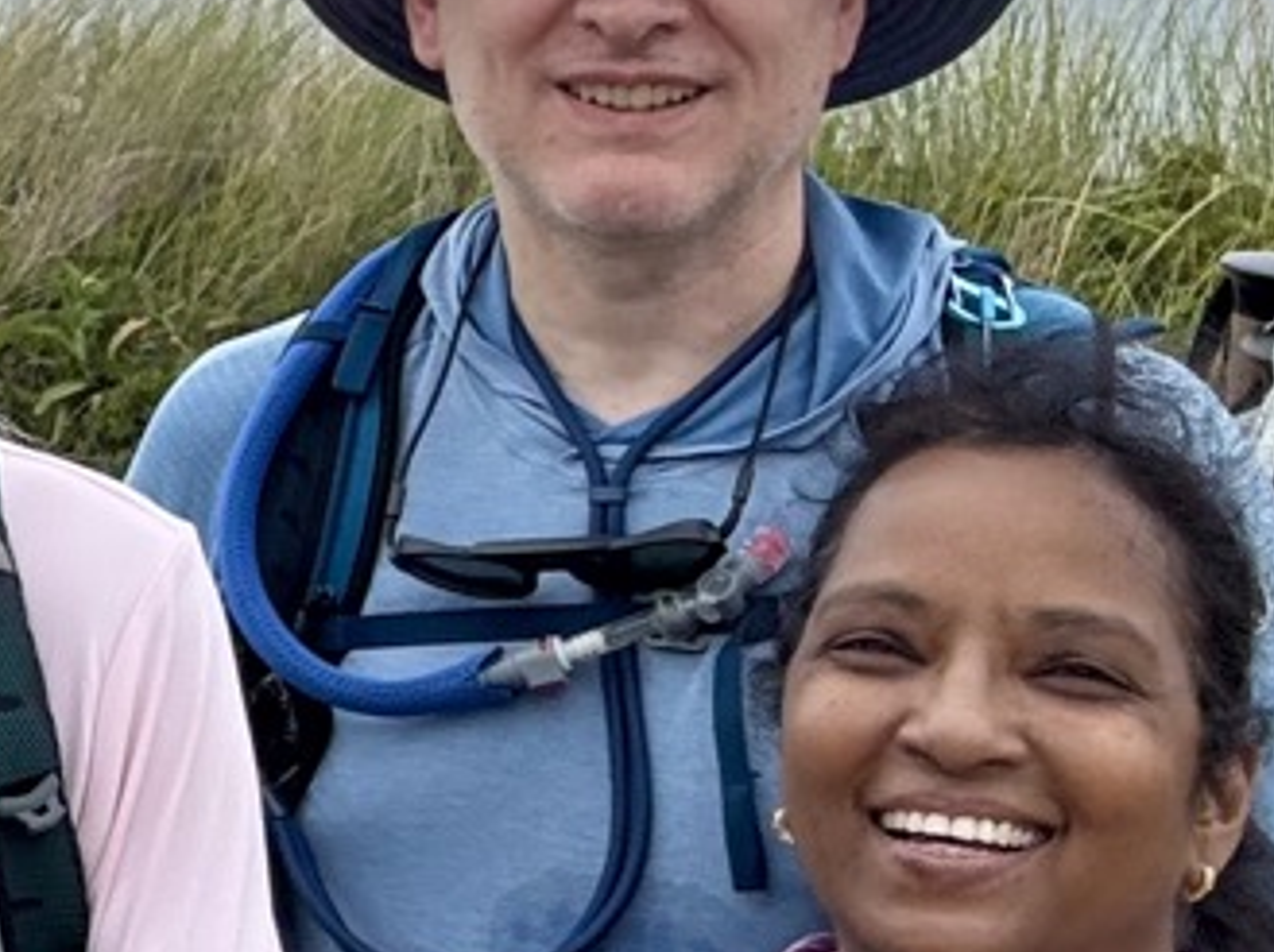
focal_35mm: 112
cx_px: -794
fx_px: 4118
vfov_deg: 13.1
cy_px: 155
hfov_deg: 15.8
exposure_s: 1/772
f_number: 1.9
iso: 25
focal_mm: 2.69
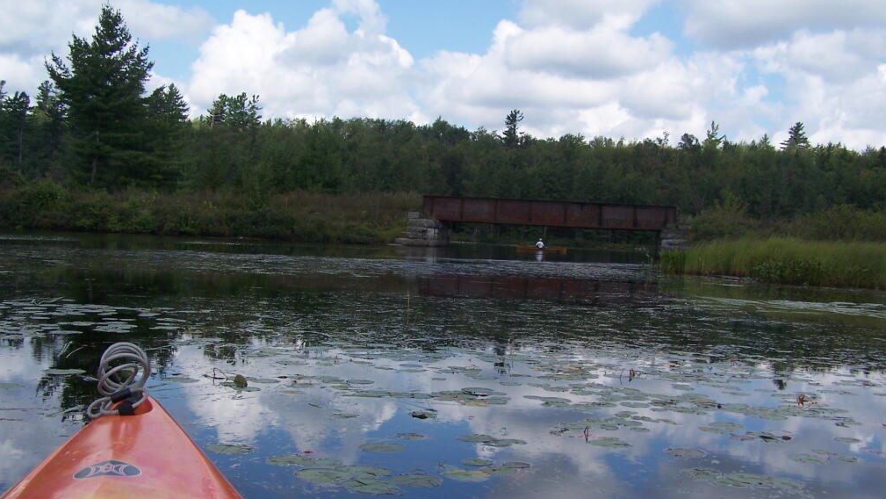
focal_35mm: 42
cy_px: 283
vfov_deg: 28.3
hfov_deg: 48.3
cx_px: 444
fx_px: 987
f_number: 4
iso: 80
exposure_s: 1/800
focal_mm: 6.3
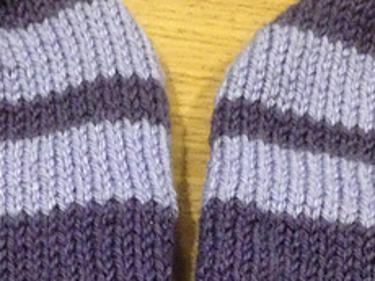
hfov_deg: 21.3
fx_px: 996
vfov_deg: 15.6
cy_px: 314
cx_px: 152
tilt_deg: -60.6
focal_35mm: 92
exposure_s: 1/15
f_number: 2.4
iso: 800
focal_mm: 4.12
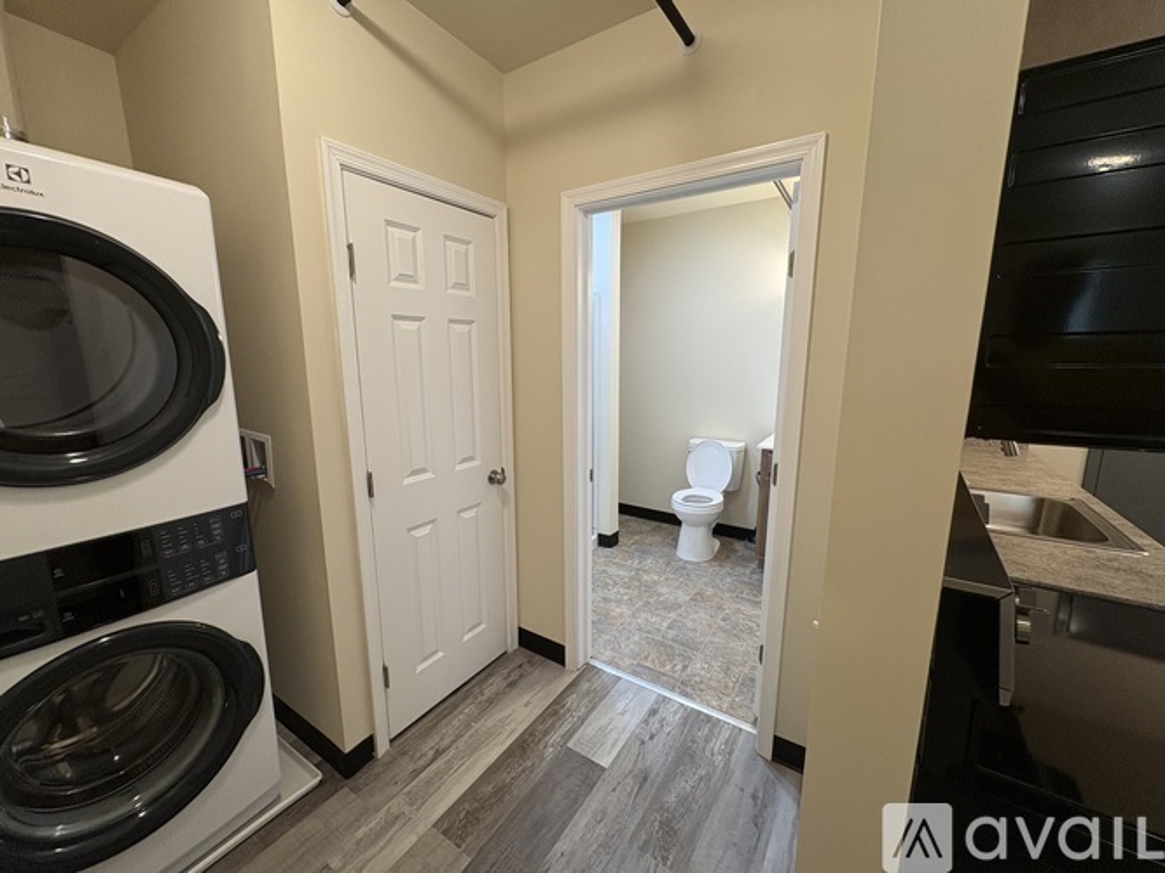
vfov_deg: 85.7
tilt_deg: -8.2
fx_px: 471
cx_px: 582
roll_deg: +2.0
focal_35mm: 14
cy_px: 436
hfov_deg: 102.1
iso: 125
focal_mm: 2.22
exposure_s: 1/60
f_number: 2.2
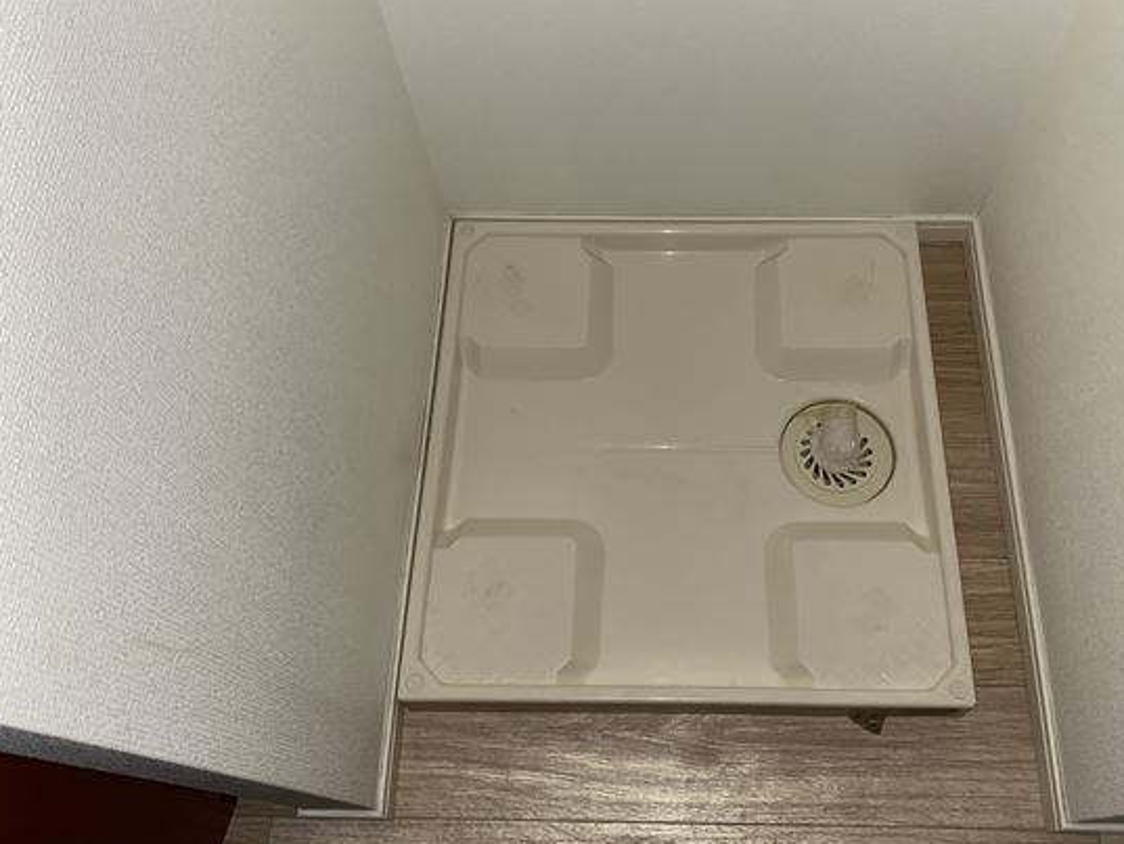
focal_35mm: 31
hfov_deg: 58.1
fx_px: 1007
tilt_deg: -63.7
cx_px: 645
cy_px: 367
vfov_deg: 45.4
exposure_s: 1/41
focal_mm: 4.25
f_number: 1.8
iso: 64
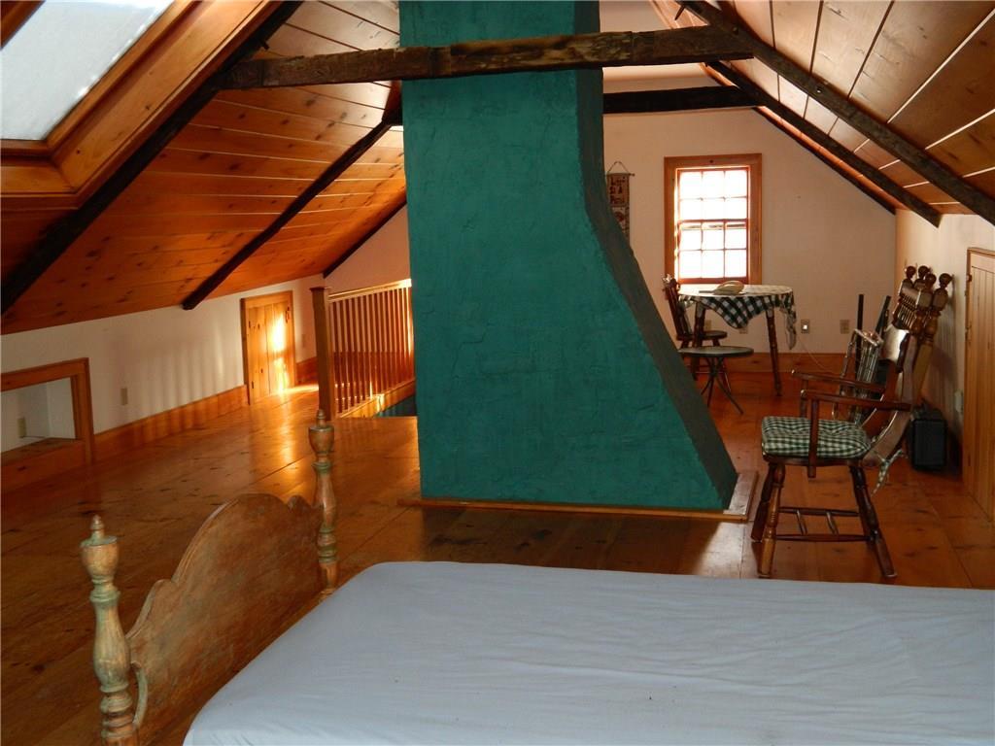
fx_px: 1179
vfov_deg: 35.1
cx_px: 498
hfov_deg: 45.8
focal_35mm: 41
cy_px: 373
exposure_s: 1/30
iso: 200
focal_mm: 7.3
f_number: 3.5
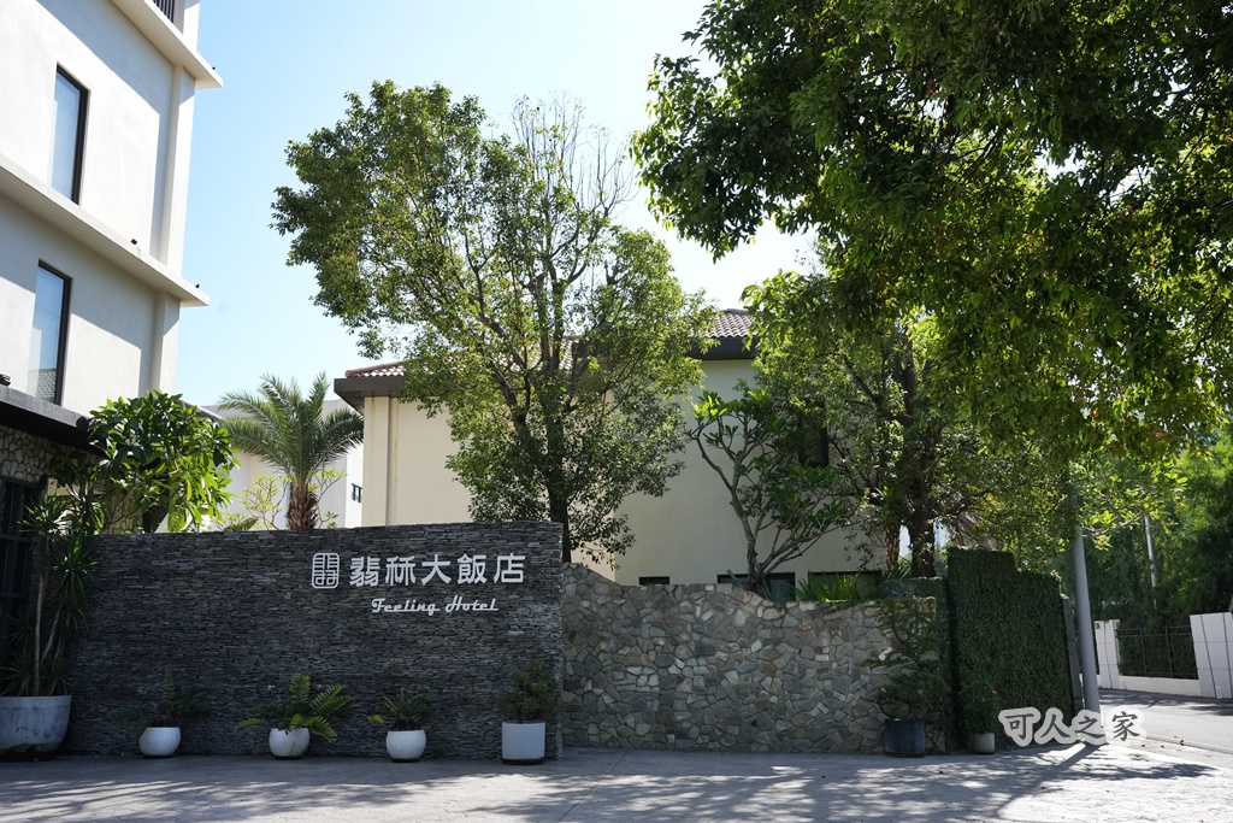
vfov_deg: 39.9
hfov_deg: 57.1
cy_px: 412
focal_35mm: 33
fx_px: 1134
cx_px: 616
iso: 2500
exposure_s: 1/2500
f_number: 9
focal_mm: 33.1
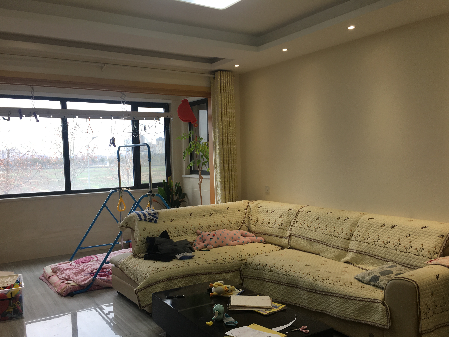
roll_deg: +0.7
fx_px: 415
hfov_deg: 56.8
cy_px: 185
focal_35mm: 32
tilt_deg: -4.3
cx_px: 220
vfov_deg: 44.1
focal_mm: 4.15
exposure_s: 1/50
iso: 25
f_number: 2.2
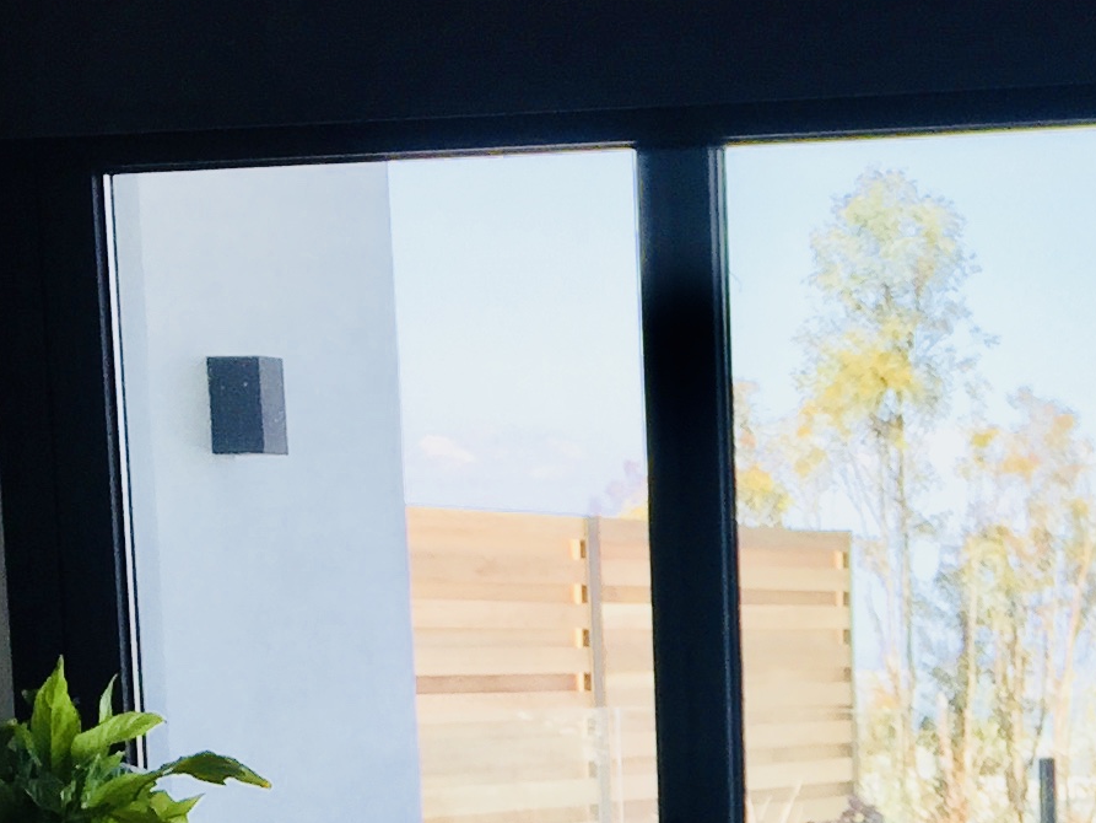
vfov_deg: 13.3
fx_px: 3357
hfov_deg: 17.4
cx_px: 1407
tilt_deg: -8.6
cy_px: 1171
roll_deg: -1.0
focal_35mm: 106
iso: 32
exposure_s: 1/373
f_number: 2.2
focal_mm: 4.15
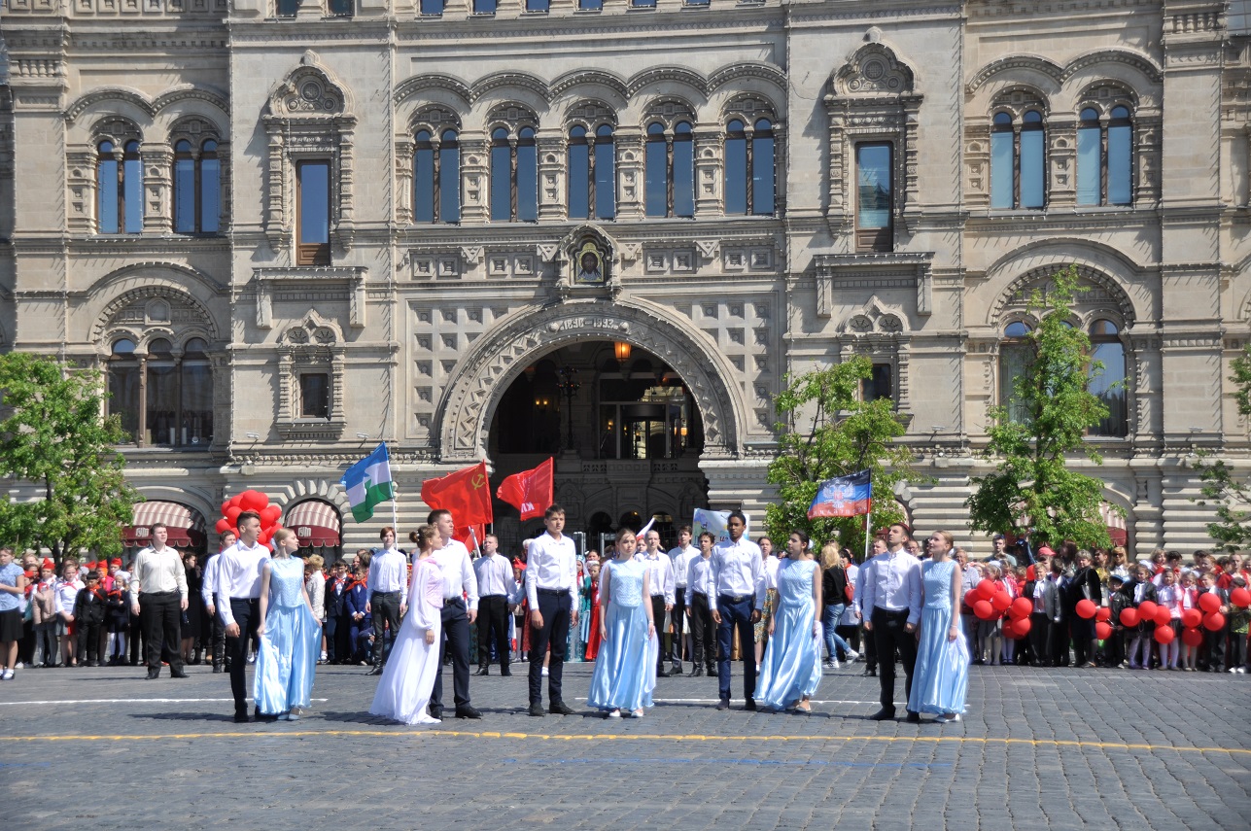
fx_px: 1978
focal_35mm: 57
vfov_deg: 23.7
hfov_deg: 35.1
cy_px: 416
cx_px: 626
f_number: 4.2
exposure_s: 1/1000
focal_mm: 38
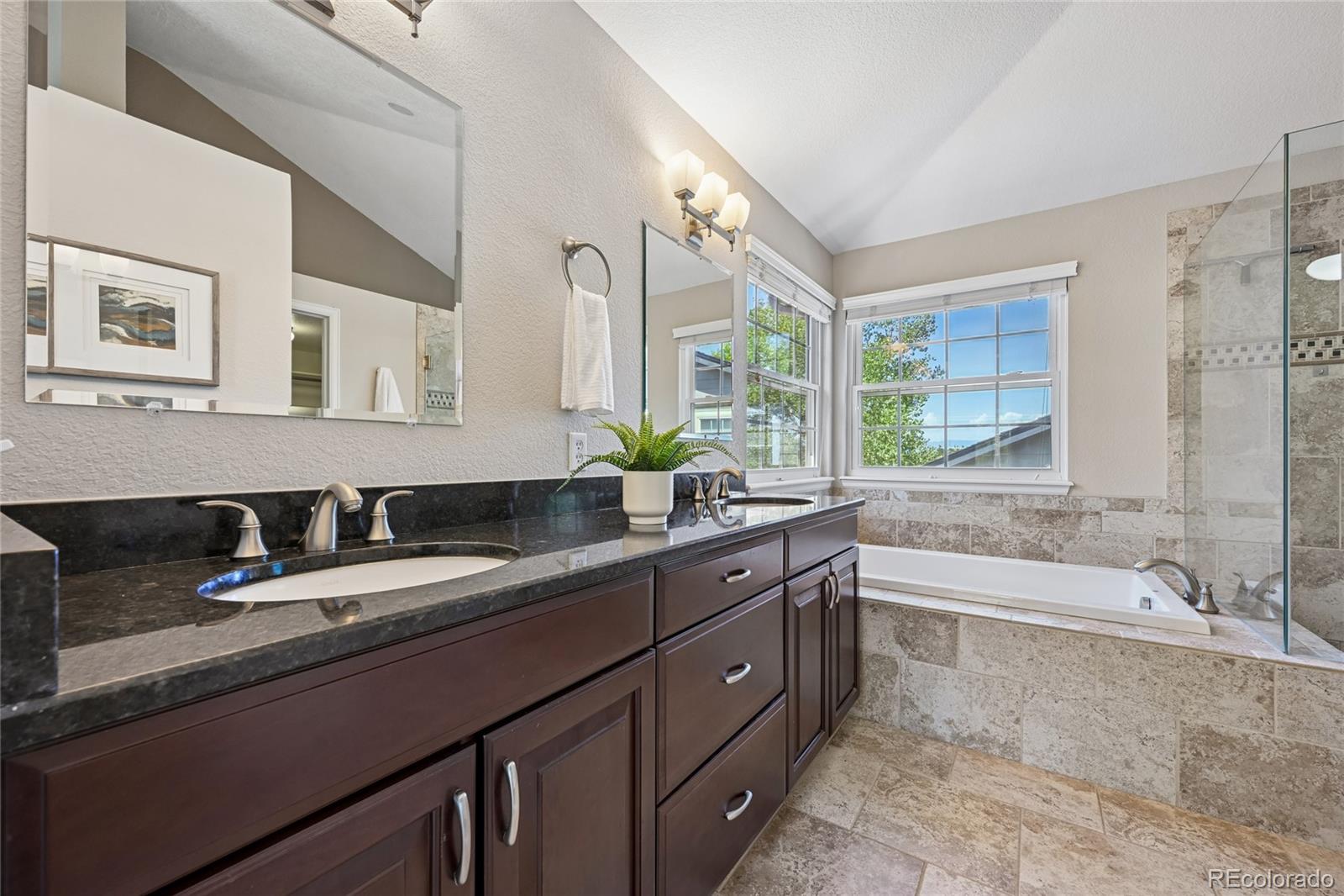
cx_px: 672
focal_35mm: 14
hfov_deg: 104.3
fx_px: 523
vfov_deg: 81.2
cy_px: 448
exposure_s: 1/13
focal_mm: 14
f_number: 10
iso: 400
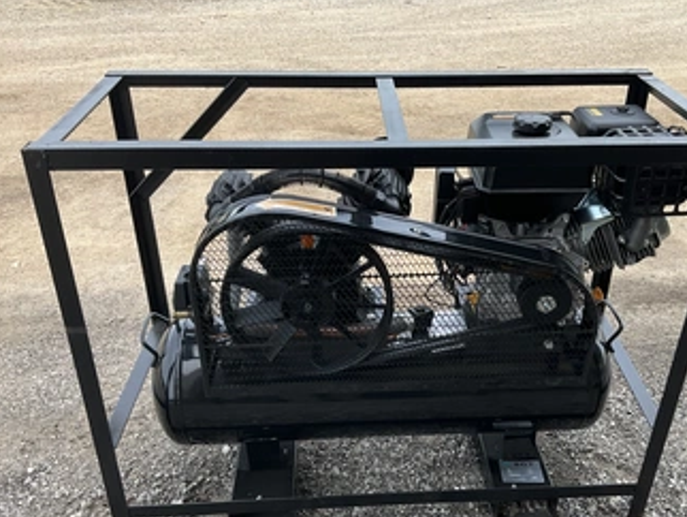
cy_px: 295
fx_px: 715
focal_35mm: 36
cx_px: 399
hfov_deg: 51.1
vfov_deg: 39.6
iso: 25
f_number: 1.8
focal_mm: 3
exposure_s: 1/580
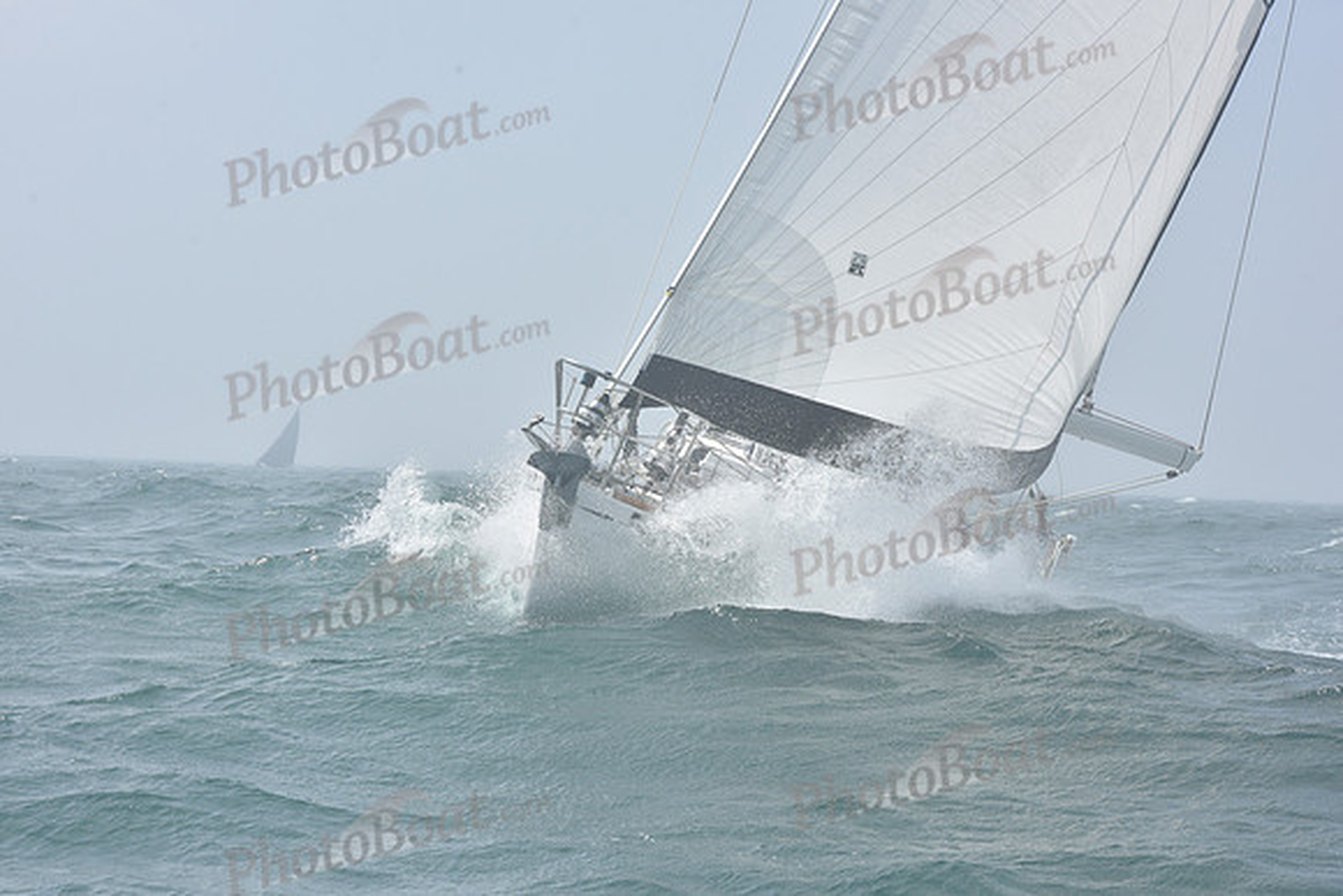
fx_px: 3731
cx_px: 672
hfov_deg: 20.4
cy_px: 448
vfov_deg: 13.7
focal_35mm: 100
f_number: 11
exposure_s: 1/800
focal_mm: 100
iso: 320
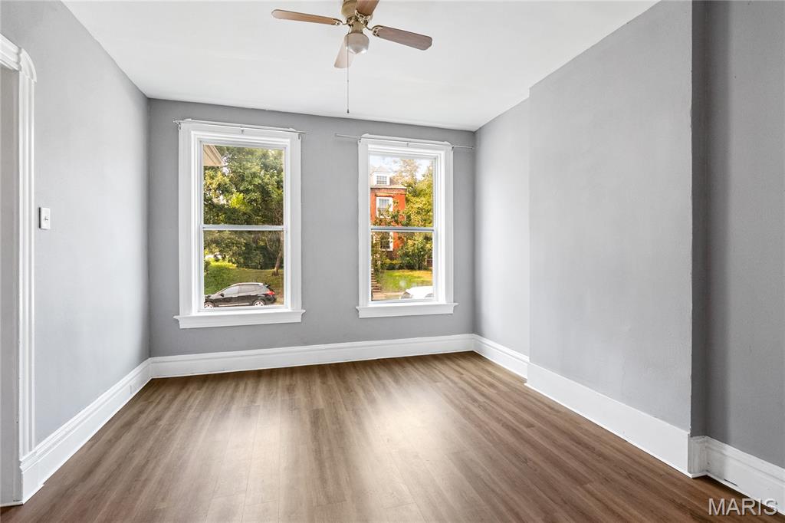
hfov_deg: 96.8
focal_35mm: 16
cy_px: 262
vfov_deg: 73.7
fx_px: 349
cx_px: 392
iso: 400
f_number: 6.3
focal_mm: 8
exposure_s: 1/13
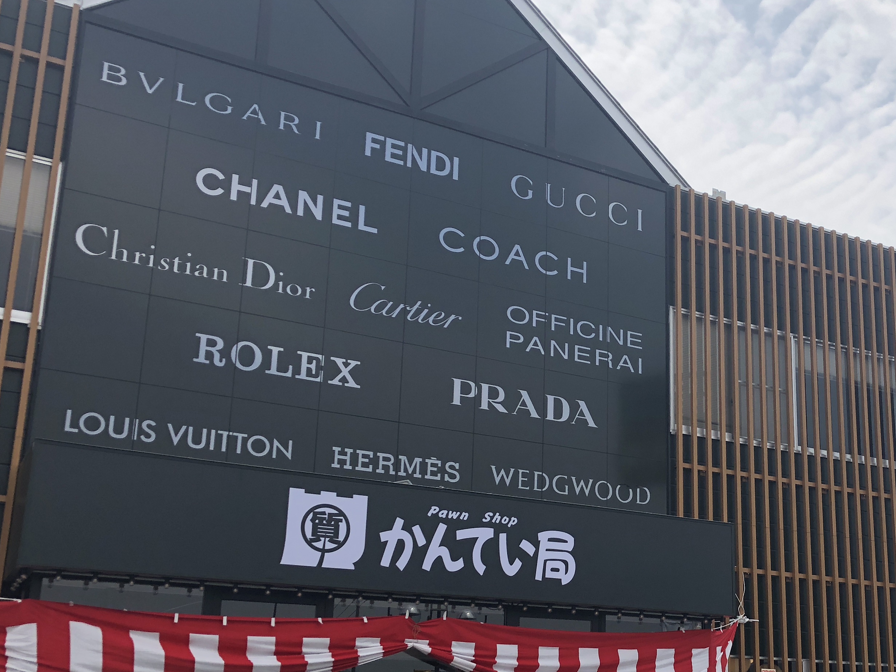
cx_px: 648
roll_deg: +0.1
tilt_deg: +14.1
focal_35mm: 46
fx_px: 1191
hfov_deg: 40.3
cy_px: 443
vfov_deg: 31.3
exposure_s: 1/3247
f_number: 1.8
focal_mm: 4
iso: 25
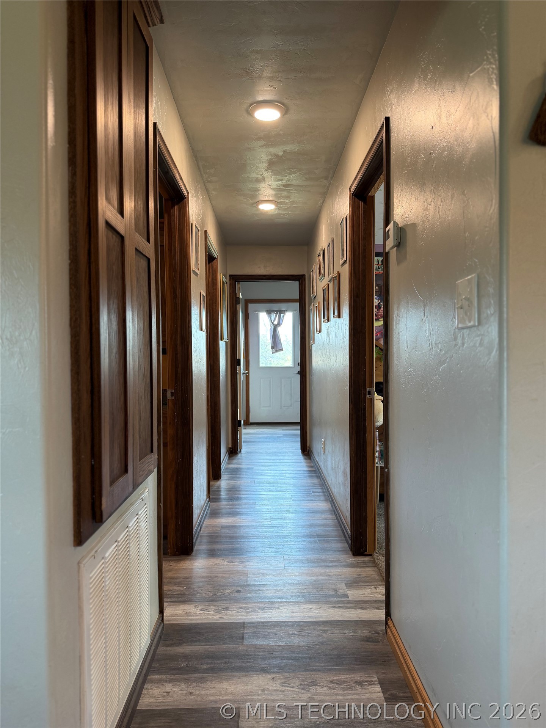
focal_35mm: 24
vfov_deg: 71.6
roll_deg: -0.3
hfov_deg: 56.8
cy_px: 364
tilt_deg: -1.3
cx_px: 273
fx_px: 505
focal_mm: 6.76
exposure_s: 1/60
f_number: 1.78
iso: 160
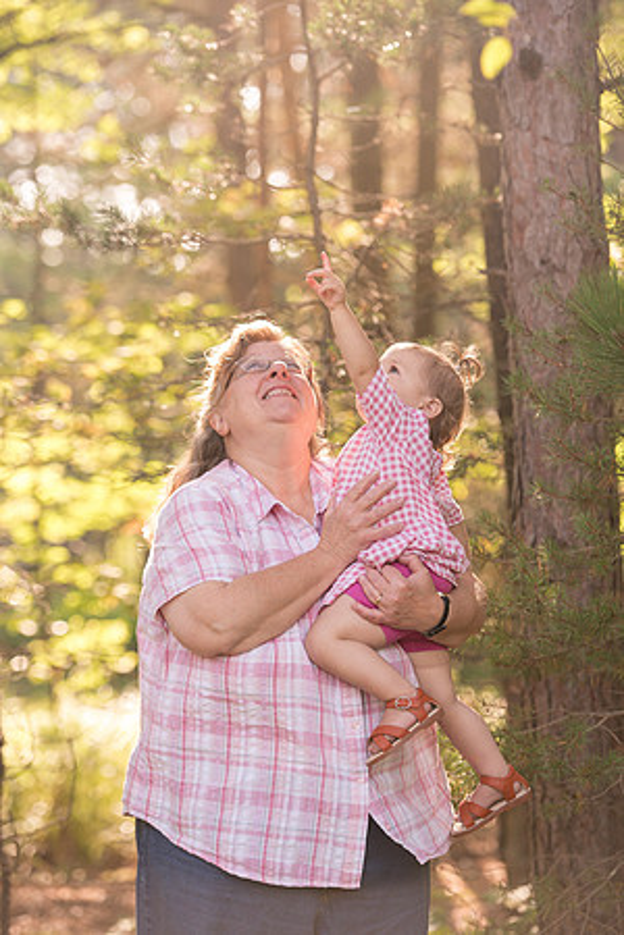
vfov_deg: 18.3
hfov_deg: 12.2
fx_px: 2912
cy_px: 468
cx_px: 312
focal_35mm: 112
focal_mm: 112
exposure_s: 1/500
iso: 400
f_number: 3.5
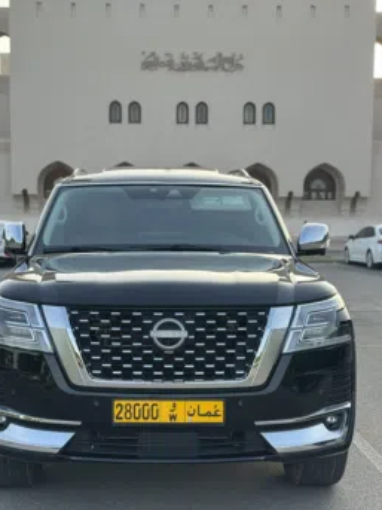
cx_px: 168
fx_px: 824
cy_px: 274
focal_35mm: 56
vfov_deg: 34.3
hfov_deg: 26.1
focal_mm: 6.76
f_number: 1.78
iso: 64
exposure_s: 1/593
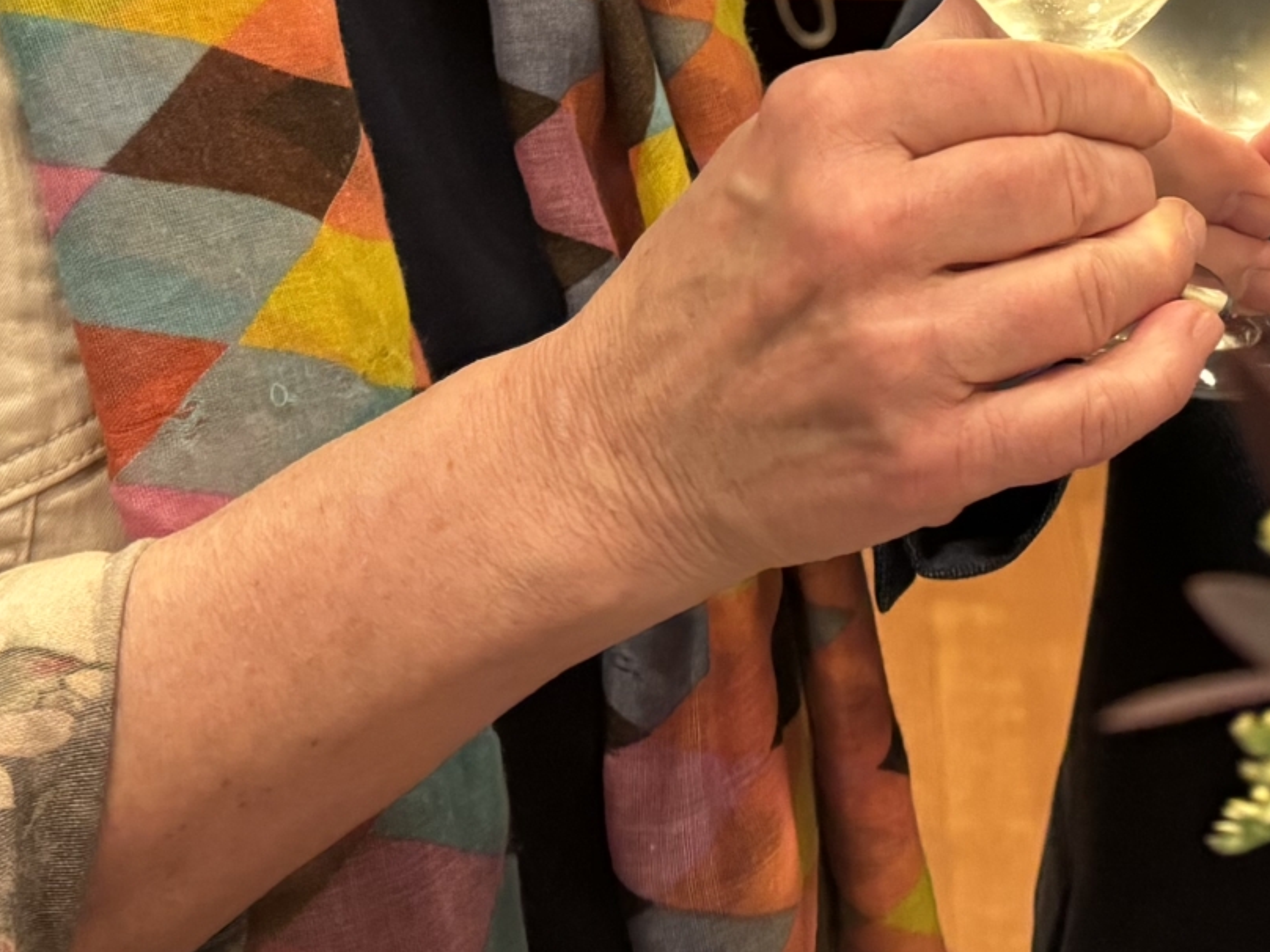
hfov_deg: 25.5
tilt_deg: -4.6
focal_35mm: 76
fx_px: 2788
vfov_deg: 17.5
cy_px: -468
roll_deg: +0.3
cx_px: 846
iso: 640
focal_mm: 6.76
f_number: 1.78
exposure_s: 1/50
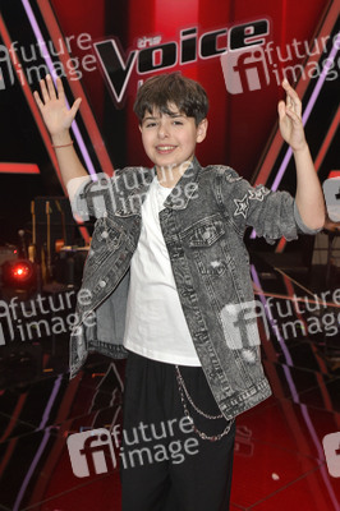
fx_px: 596
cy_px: 256
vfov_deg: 46.4
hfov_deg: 31.8
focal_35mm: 42
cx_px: 170
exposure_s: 1/200
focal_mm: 42
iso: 2500
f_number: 7.1
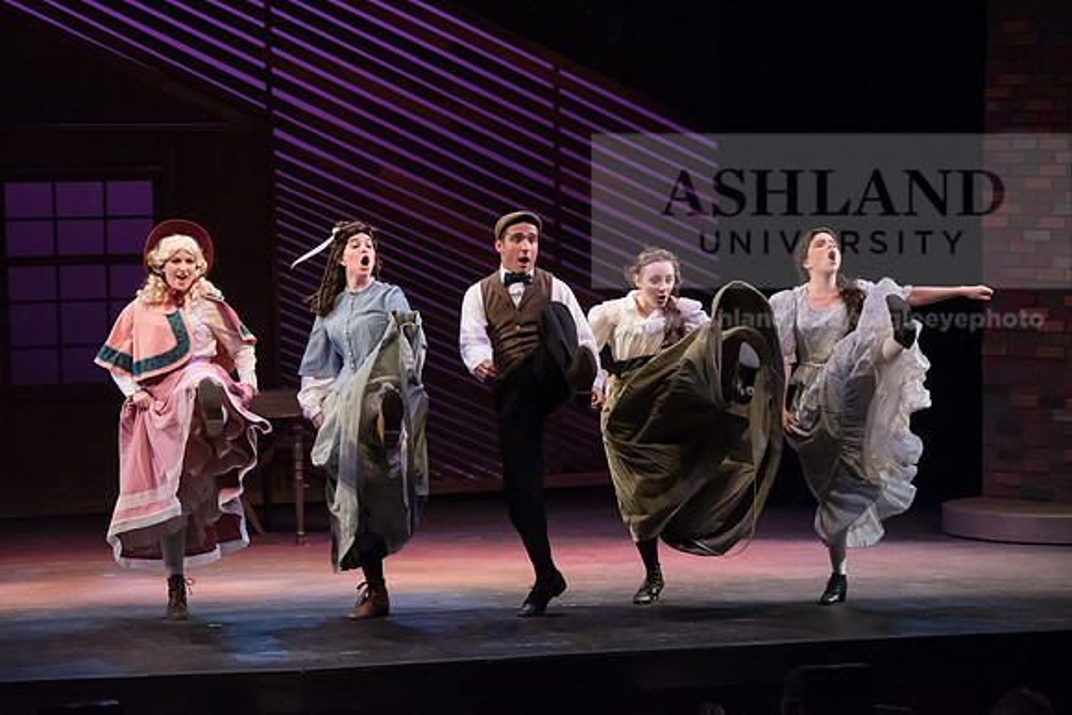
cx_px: 536
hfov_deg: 14.7
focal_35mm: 140
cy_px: 358
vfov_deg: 9.8
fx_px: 4170
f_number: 4
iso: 5000
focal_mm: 140
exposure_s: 1/640
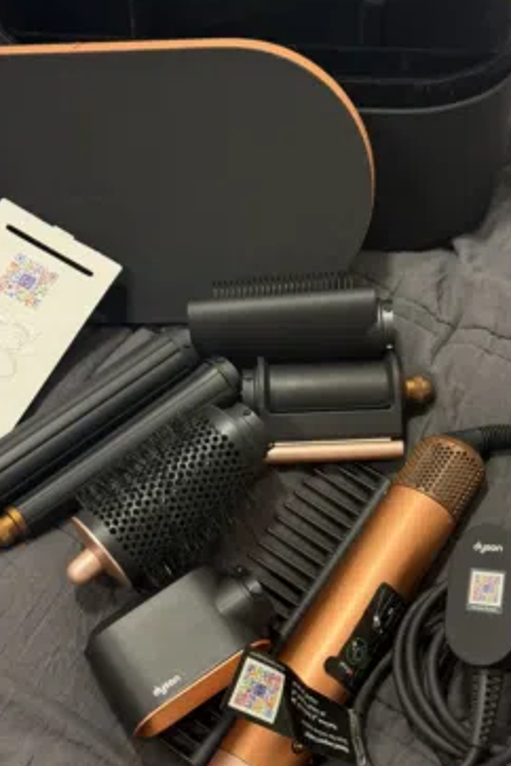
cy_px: 399
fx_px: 1171
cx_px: 241
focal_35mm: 55
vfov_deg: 36.2
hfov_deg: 24.6
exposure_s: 1/50
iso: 125
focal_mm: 6.76
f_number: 1.78
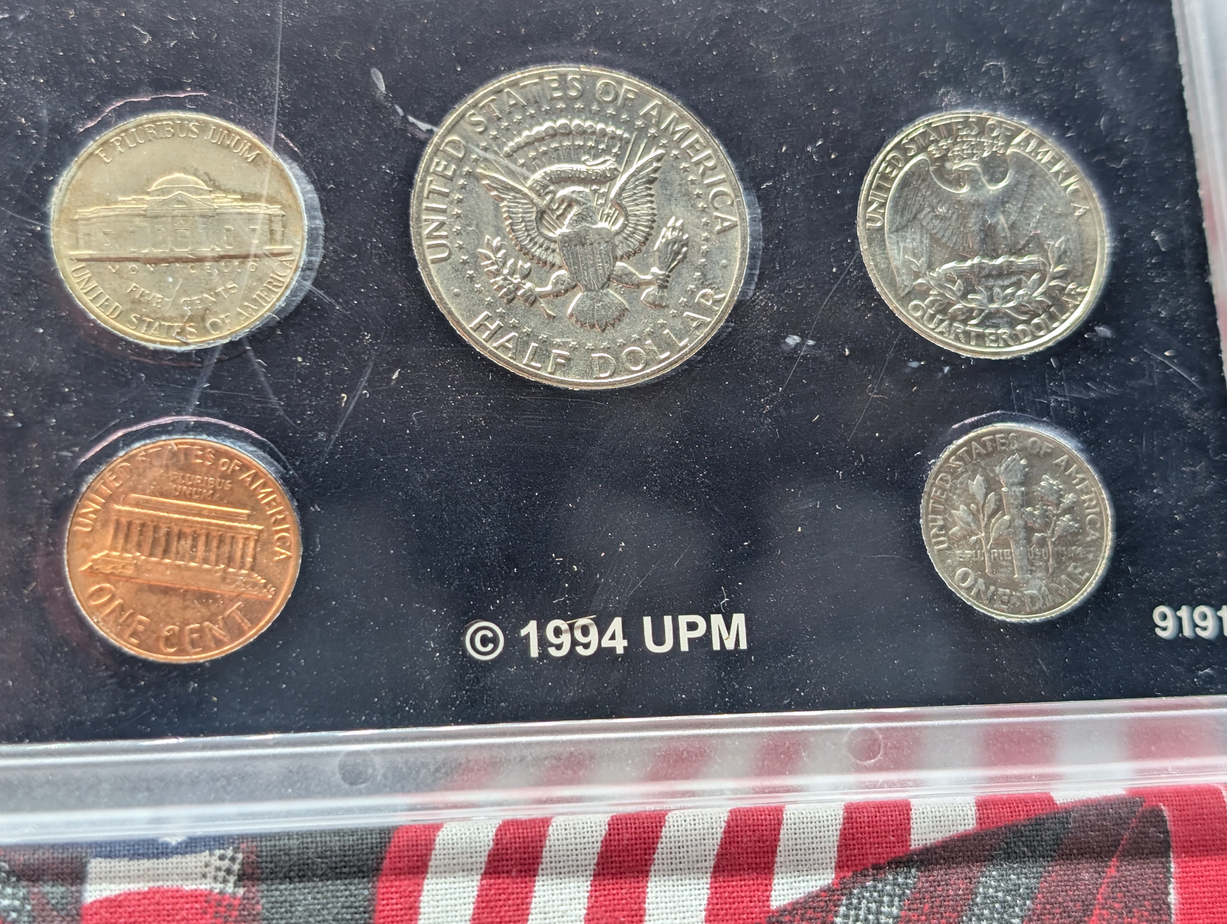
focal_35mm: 49
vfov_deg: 29.7
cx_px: 614
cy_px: 462
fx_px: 1739
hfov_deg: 38.9
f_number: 1.68
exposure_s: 1/41.3
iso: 101
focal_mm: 6.9
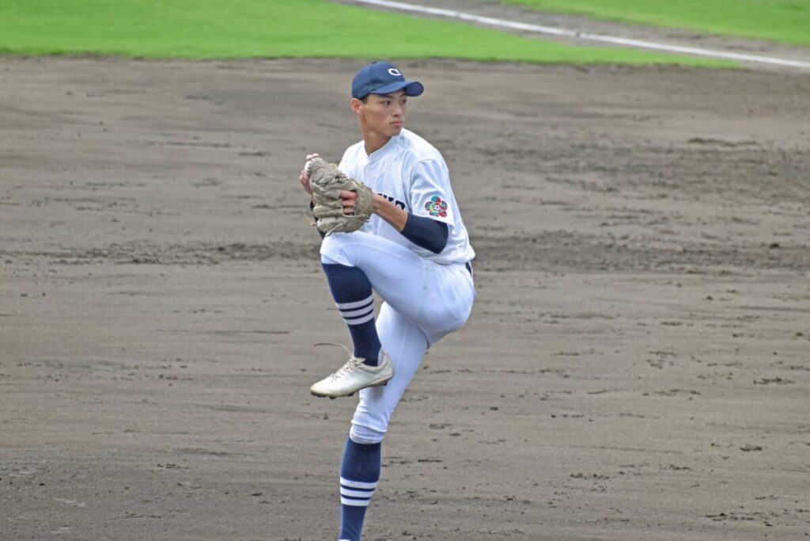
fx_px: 7426
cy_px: 270
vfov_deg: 4.2
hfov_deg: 6.2
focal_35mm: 330
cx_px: 405
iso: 640
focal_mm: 220
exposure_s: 1/1000
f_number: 5.6
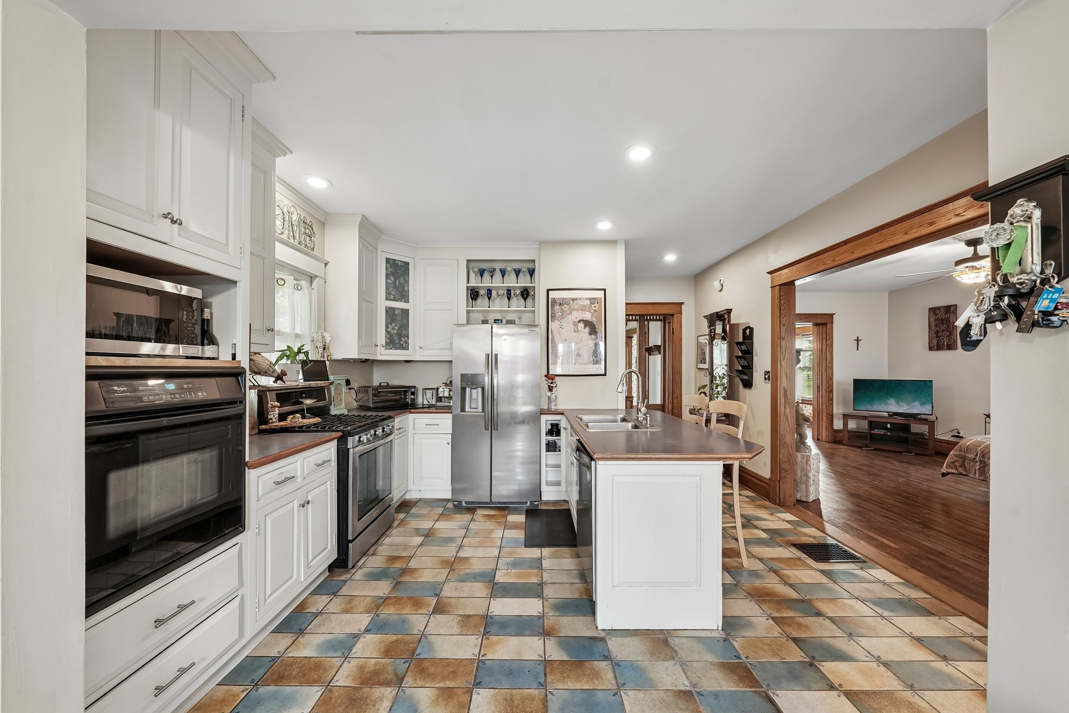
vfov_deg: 90.0
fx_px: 356
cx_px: 534
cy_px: 356
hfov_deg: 112.6
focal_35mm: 12
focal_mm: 12
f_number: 8
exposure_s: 1/2
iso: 400
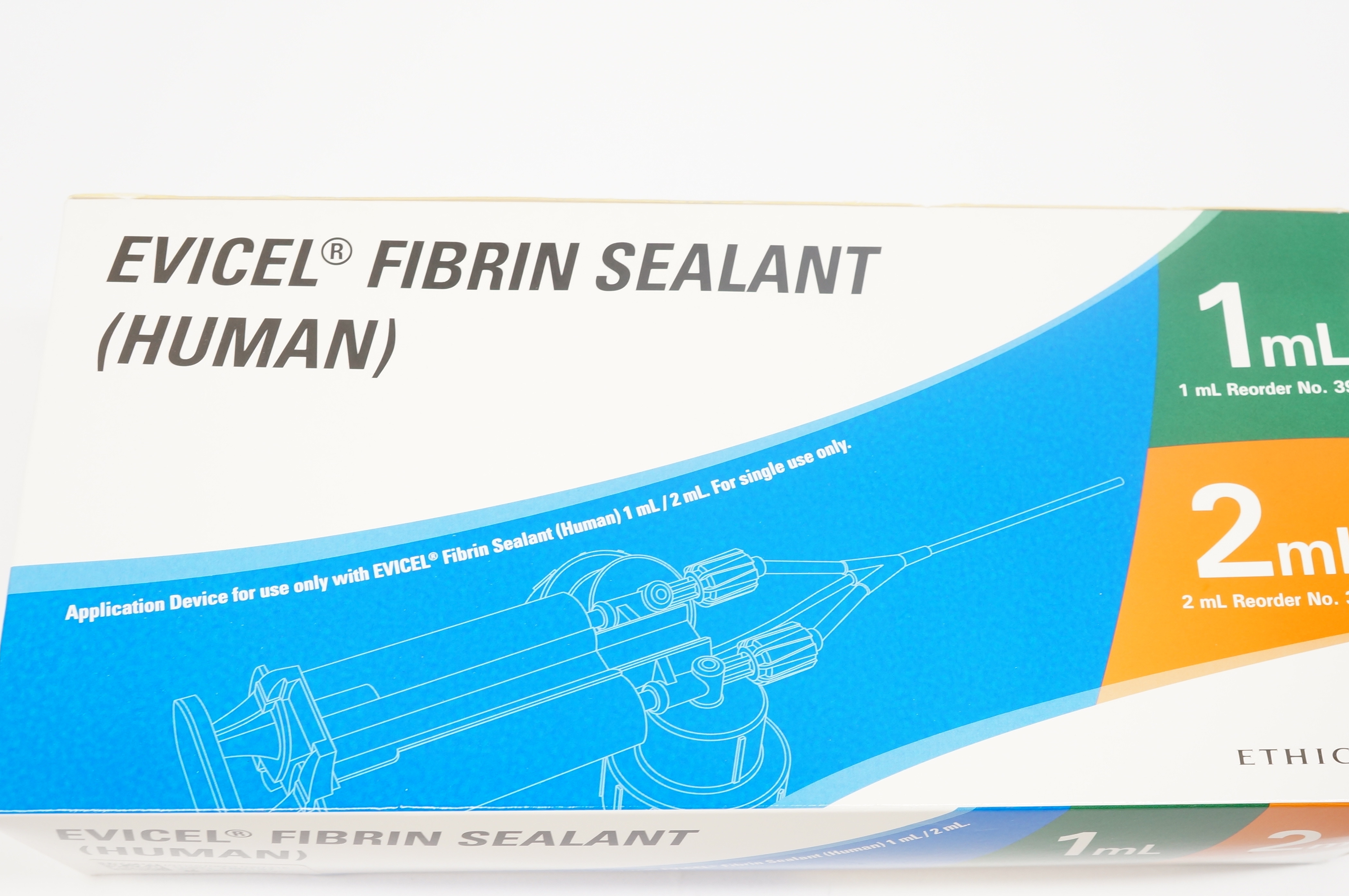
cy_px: 517
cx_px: 720
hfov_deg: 47.8
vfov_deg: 32.8
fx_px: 1519
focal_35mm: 41
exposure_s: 1/50
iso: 400
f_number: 5.6
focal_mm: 23
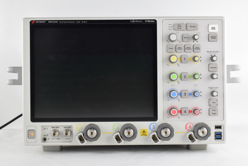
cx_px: 124
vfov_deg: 22.6
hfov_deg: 33.4
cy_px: 83
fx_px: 413
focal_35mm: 60
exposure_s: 1/30
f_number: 10
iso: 400
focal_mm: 40
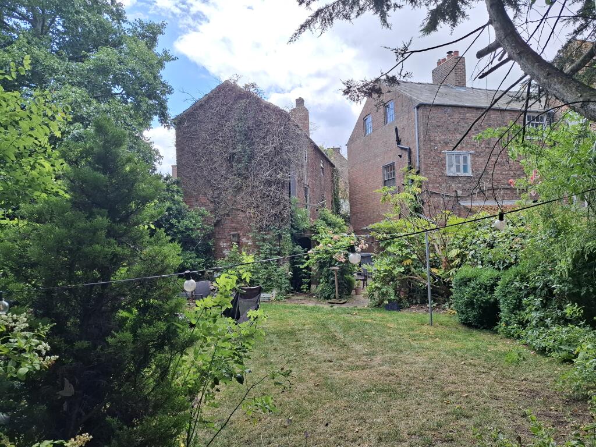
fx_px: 396
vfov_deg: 58.9
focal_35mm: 23
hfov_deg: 73.9
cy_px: 224
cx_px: 298
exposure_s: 1/375
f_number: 1.8
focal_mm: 5.54
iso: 50
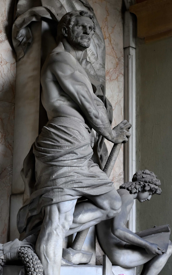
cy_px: 138
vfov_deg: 26.8
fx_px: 577
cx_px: 85
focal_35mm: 77
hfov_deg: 16.9
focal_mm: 50
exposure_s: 1/500
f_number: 2.8
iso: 1600
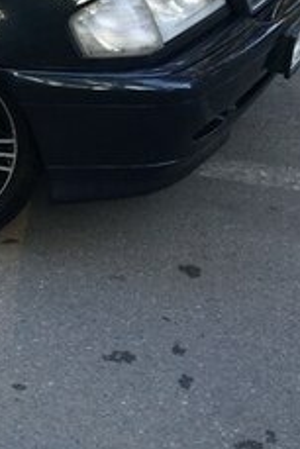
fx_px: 1086
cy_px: 56
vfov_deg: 22.9
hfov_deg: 13.7
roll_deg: +7.2
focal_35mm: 87
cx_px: -276
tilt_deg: -21.0
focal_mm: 4.15
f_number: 2.2
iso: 50
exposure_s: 1/100
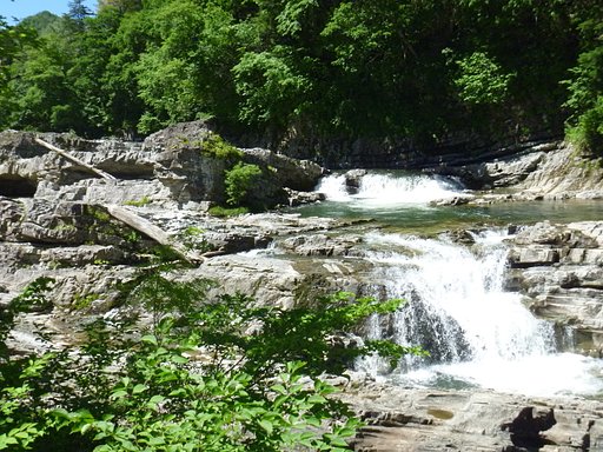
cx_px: 302
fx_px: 610
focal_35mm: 35
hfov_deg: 52.6
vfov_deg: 40.7
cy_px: 226
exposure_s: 1/800
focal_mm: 6.3
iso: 400
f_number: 5.6
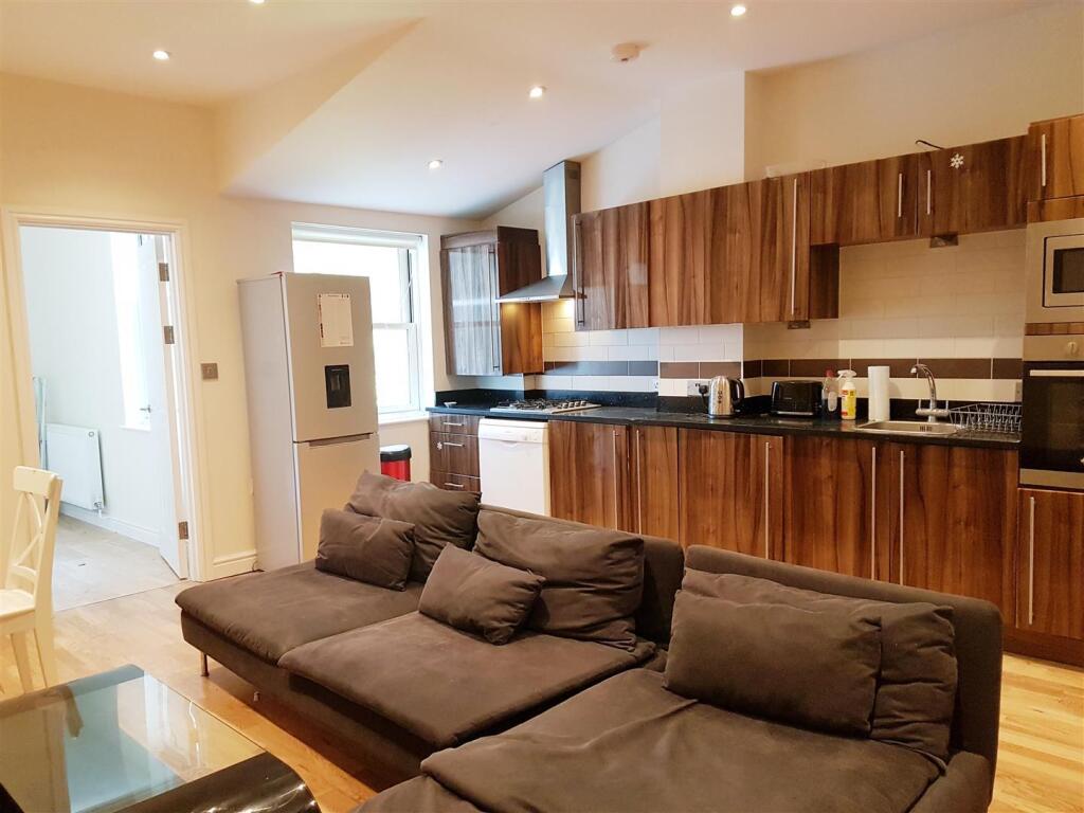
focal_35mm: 26
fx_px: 814
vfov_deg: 53.1
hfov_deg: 67.3
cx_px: 542
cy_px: 406
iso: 200
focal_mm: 4.2
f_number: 1.7
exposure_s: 1/50
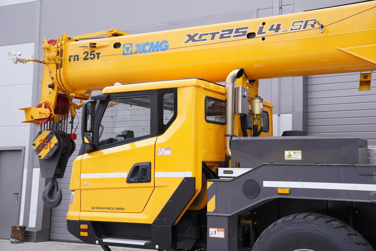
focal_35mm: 50
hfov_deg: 39.9
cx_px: 188
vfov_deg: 27.3
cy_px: 126
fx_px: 517
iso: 250
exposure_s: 1/640
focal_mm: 33
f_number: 4
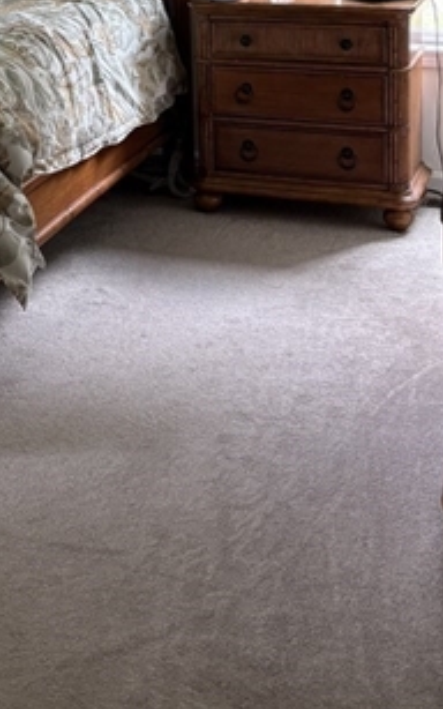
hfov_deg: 18.2
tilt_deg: -8.2
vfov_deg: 27.8
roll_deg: +2.1
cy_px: -25
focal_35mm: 69
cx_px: -46
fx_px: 1332
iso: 125
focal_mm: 5.96
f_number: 1.6
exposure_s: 1/60
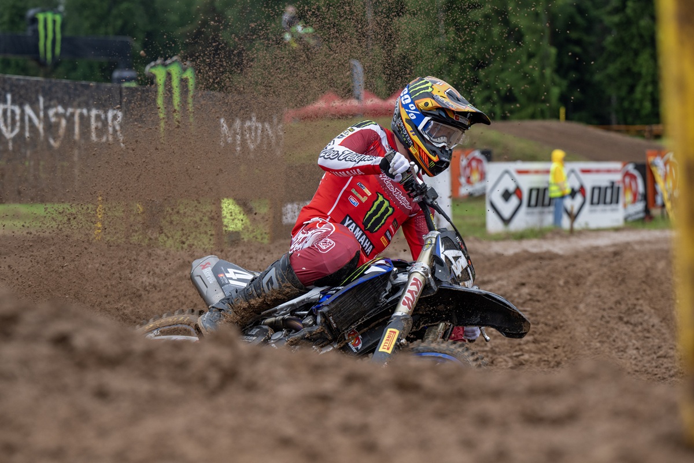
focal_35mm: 101
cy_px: 232
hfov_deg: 20.2
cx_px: 347
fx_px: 1947
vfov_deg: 13.6
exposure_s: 1/1250
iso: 500
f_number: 4.5
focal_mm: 101
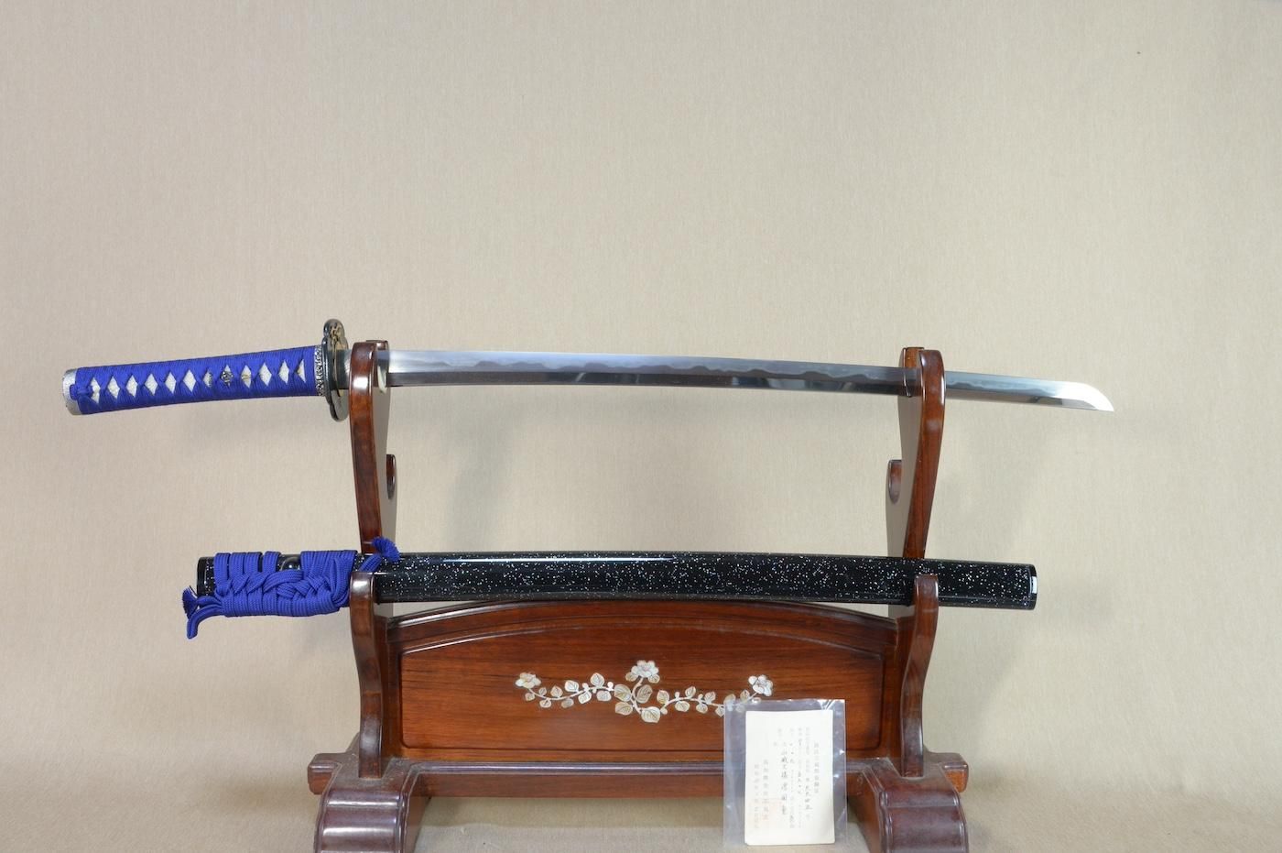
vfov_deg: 43.5
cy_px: 426
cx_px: 641
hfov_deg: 62.0
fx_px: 1067
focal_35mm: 30
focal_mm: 20
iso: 400
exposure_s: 1/2
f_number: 11
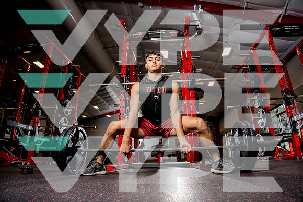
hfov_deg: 78.4
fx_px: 186
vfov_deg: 57.0
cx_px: 154
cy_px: 91
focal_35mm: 22
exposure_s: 1/250
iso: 100
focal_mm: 20
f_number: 4
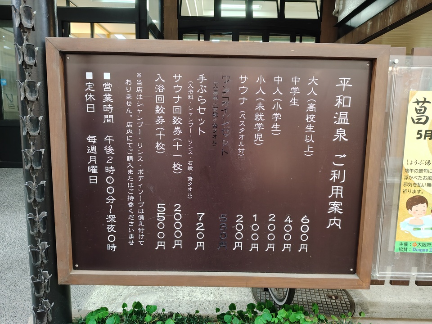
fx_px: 287
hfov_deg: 73.9
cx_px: 216
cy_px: 162
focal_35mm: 23
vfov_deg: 58.9
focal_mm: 5.56
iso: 744
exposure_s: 1/120
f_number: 1.88
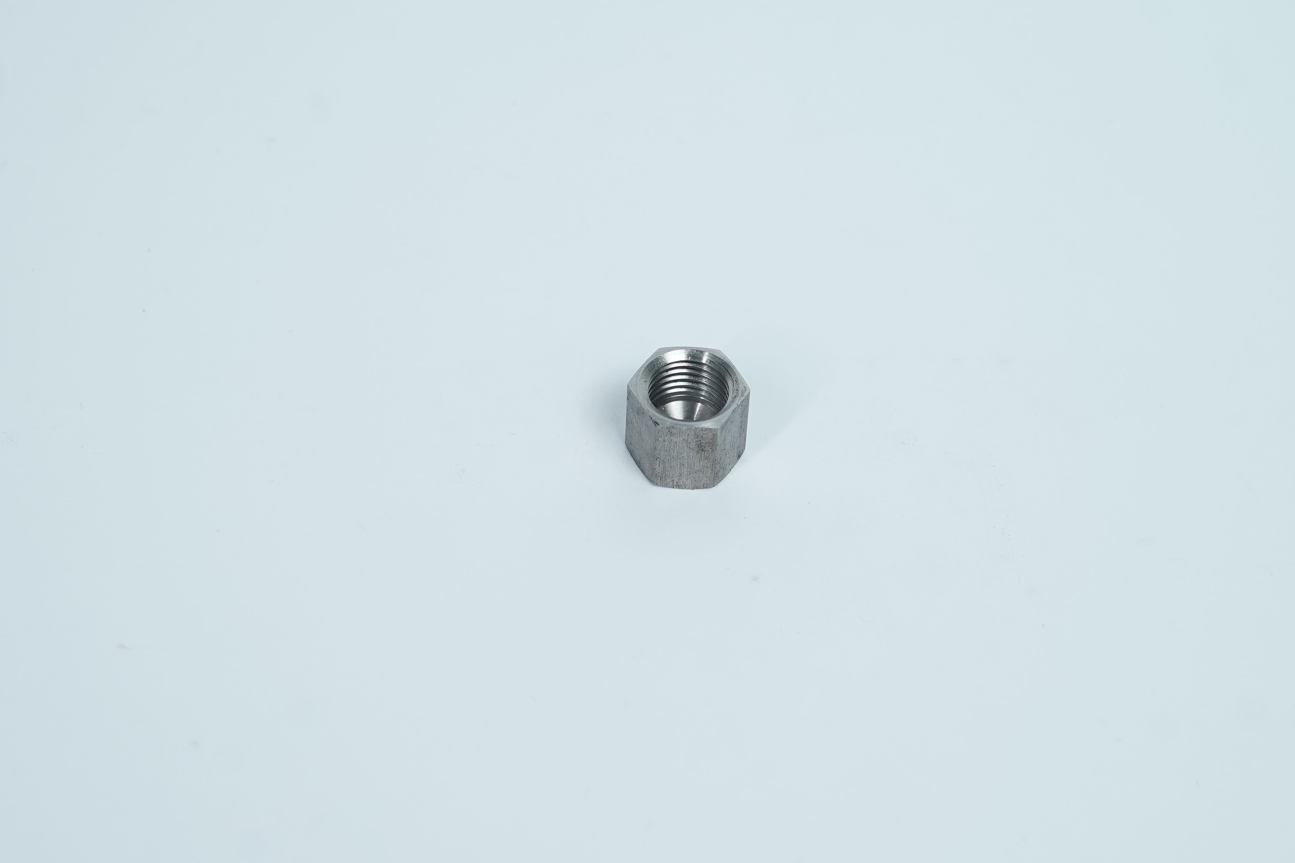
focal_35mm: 75
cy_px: 432
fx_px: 2698
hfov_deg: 27.0
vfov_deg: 18.2
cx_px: 648
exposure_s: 1/160
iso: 320
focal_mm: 50
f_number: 4.5
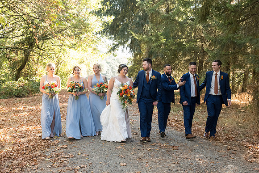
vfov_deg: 27.4
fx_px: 354
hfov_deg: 40.2
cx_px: 123
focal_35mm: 49
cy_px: 106
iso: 1600
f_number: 5
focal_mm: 40
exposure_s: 1/320
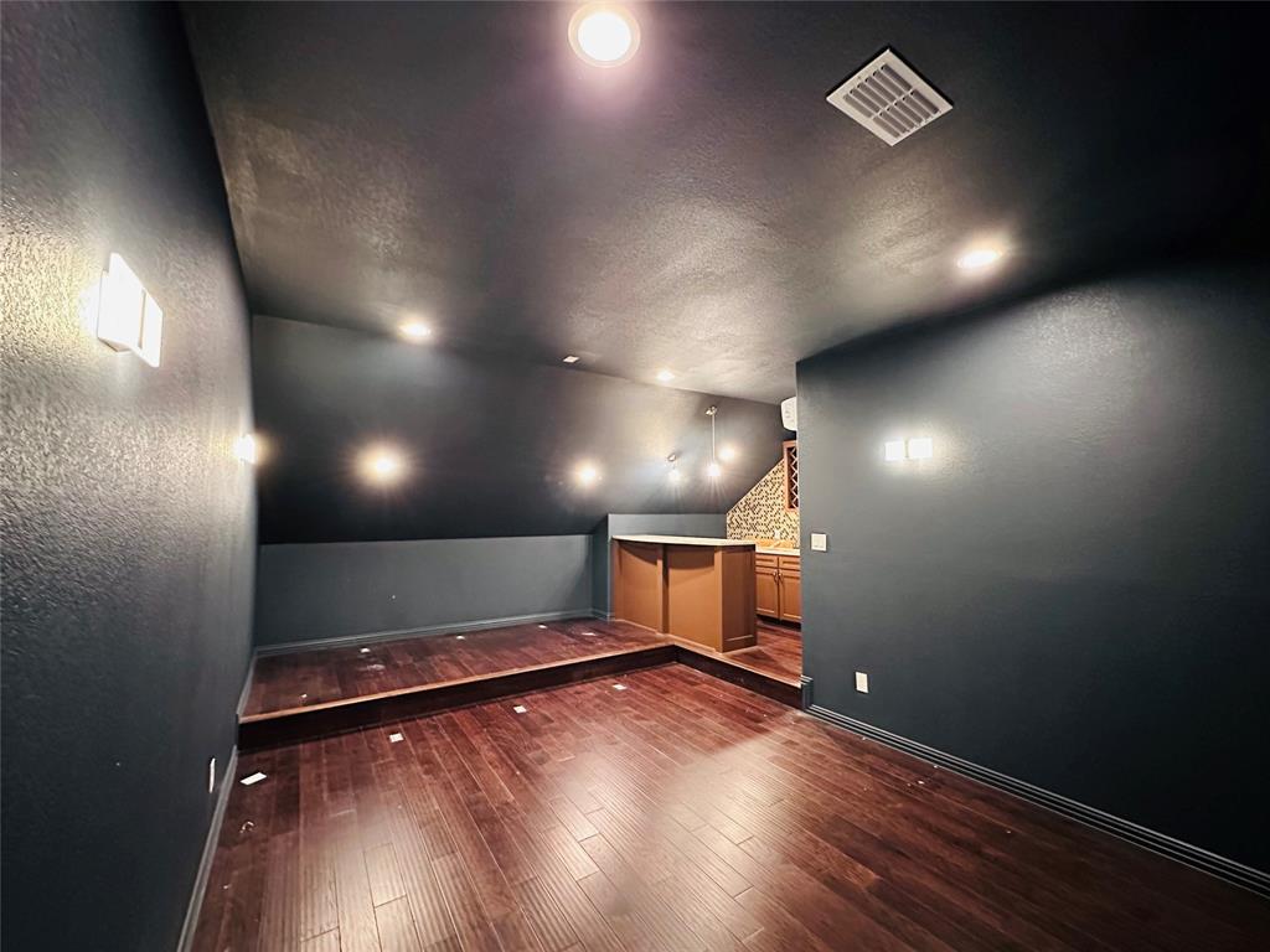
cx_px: 635
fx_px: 514
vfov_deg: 85.7
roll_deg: +0.5
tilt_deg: +3.3
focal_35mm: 14
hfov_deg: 102.1
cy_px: 476
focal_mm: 2.22
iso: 1000
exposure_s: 1/40
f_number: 2.2
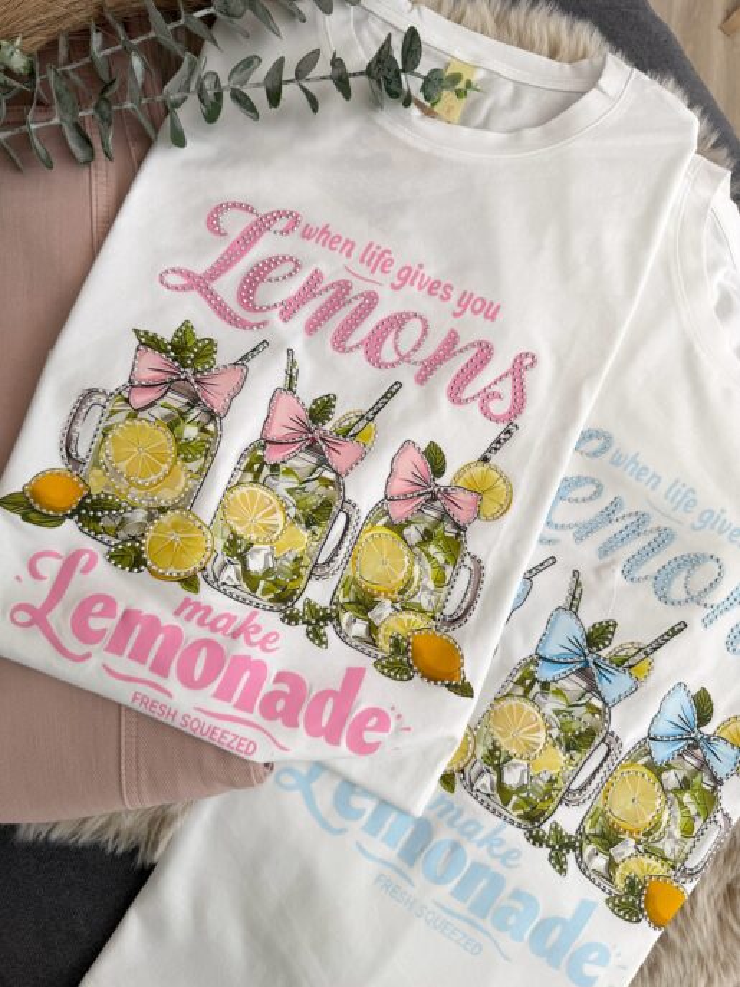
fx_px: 684
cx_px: 370
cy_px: 494
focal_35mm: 24
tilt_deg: -83.5
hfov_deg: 56.8
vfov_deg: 71.6
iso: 80
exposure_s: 1/121
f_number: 1.78
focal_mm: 6.76
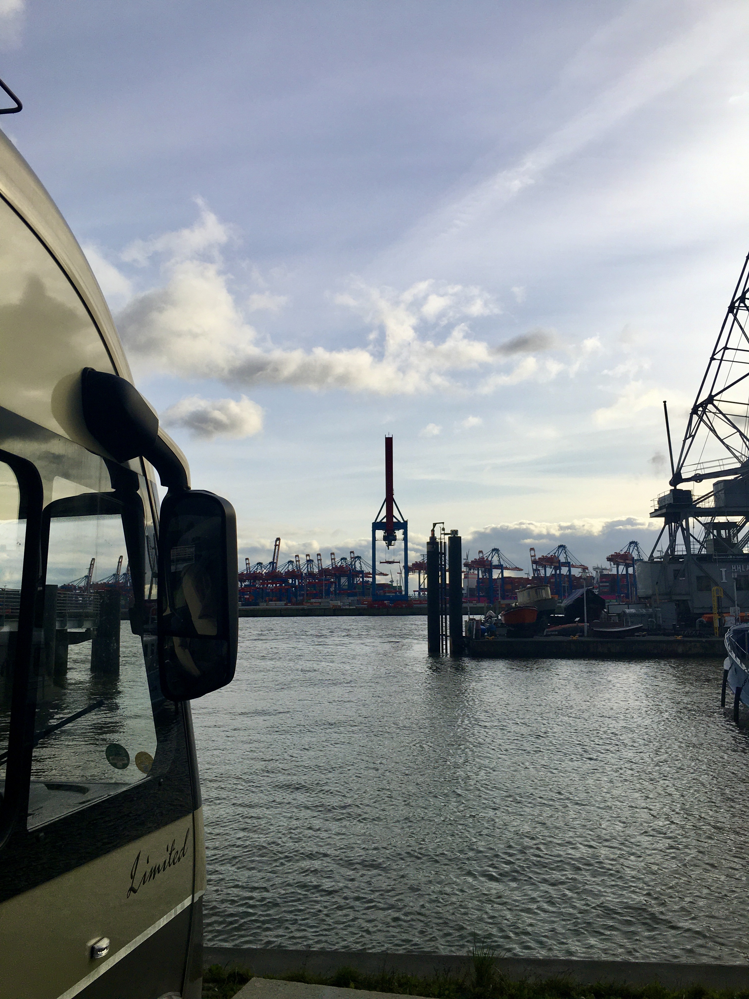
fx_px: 837
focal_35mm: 29
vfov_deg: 61.7
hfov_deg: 48.2
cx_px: 374
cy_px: 500
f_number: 2.2
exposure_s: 1/2653
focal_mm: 4.15
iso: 25
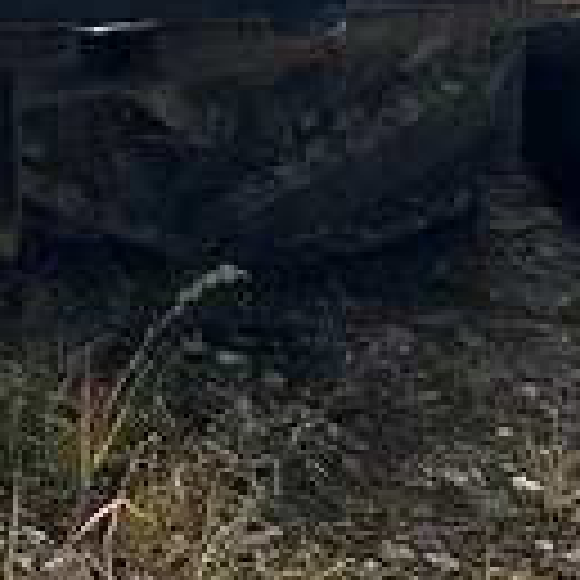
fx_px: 3374
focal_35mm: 178
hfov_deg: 9.3
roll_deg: +1.3
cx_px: -499
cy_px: -1030
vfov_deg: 8.5
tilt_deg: +1.3
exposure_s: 1/5882
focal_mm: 5.7
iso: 50
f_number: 1.5
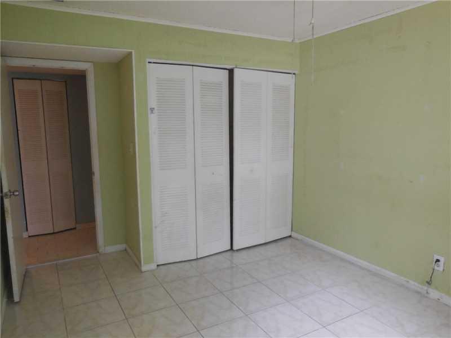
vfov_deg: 54.9
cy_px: 169
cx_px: 226
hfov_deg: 69.4
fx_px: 326
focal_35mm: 25
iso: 400
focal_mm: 4.5
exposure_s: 1/30
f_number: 3.1
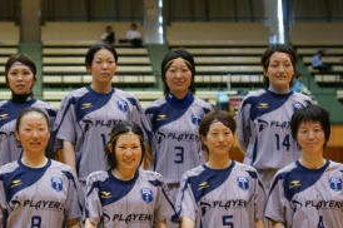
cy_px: 189
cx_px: 95
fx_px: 913
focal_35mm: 96
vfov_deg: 14.1
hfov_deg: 21.1
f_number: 2.8
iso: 500
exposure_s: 1/60
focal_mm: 35
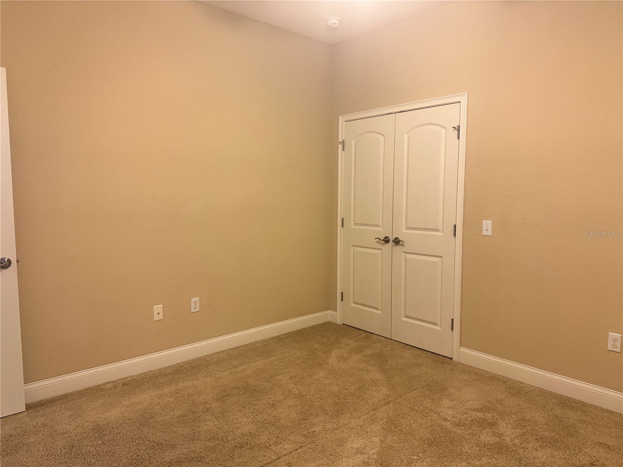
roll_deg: -0.7
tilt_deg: -5.8
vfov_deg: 56.8
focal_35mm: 24
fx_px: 432
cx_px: 312
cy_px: 234
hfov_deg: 71.6
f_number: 1.78
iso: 200
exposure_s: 1/60
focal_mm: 6.76
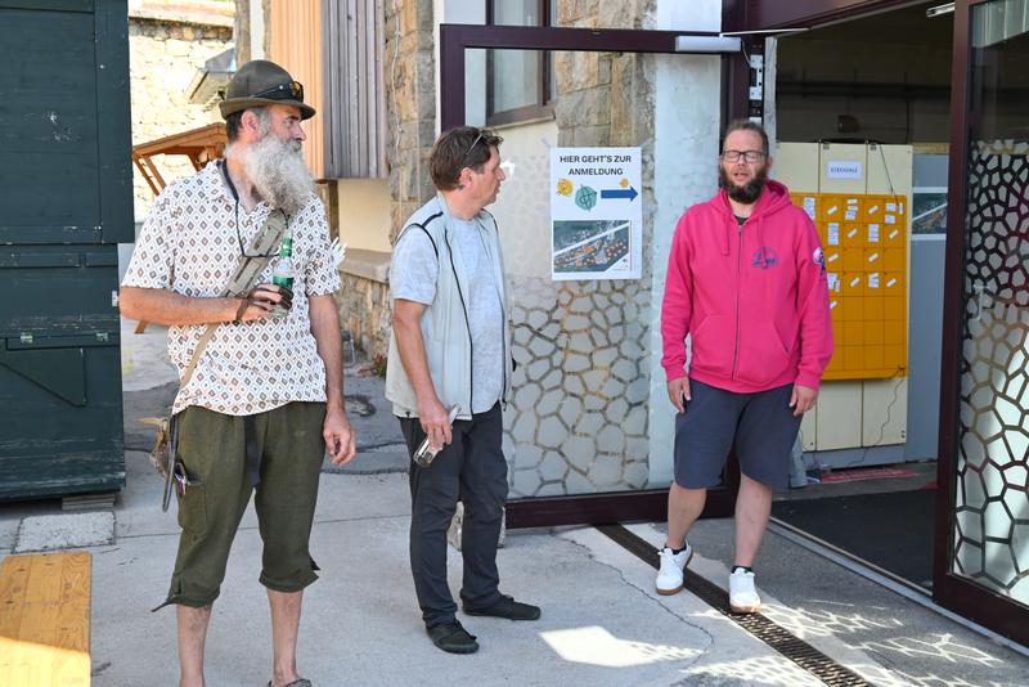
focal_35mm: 41
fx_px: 1172
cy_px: 344
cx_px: 514
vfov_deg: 32.7
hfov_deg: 47.4
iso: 360
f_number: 5.6
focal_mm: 41
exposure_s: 1/250
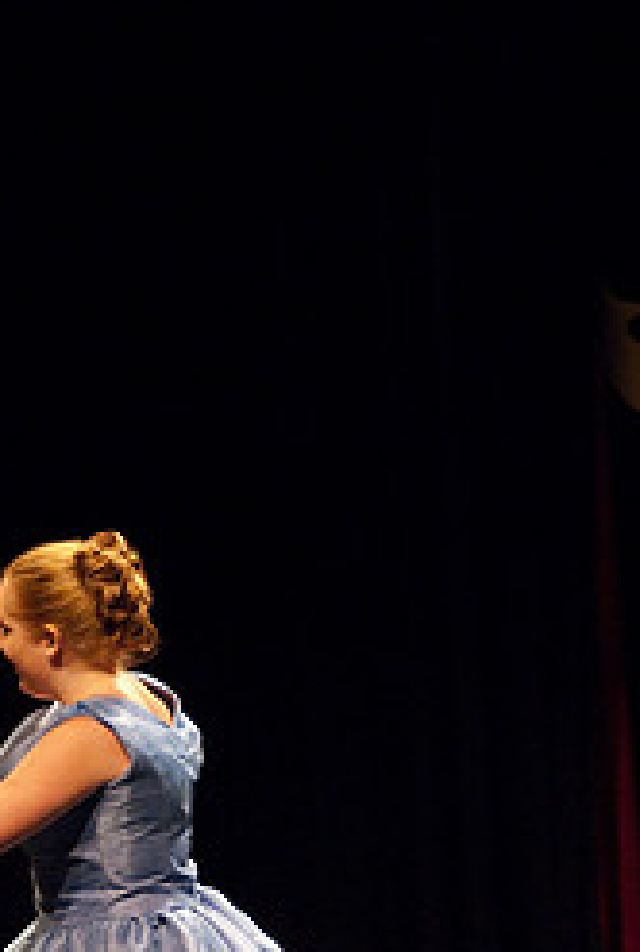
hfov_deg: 4.6
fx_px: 7955
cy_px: 809
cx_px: 64
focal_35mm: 300
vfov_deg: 6.8
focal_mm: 110
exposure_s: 1/160
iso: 1250
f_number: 2.8
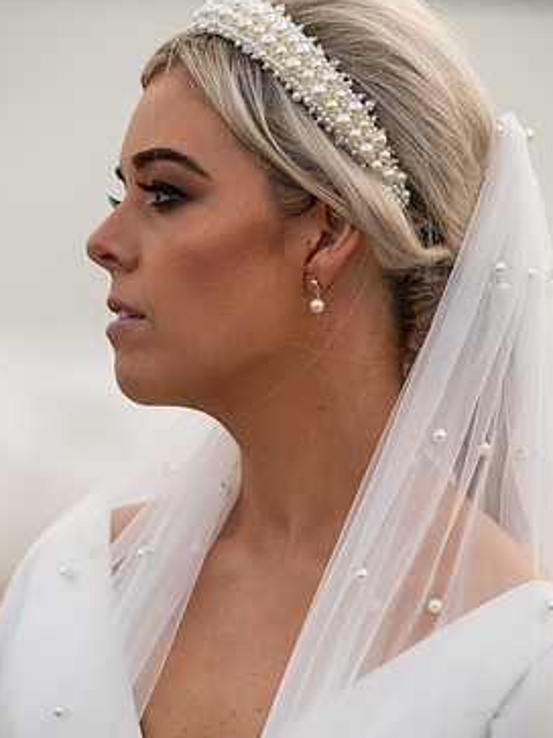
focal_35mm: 161
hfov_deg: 9.2
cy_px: 382
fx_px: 3431
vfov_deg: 12.3
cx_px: 264
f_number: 3.5
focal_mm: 135
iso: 100
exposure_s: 1/200
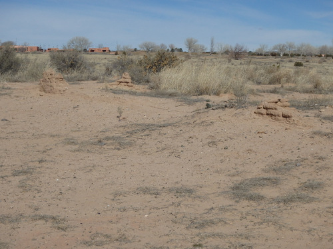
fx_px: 654
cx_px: 166
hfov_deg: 28.6
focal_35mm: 68
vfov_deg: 21.6
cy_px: 124
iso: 125
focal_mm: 12.3
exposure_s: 1/160
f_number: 16
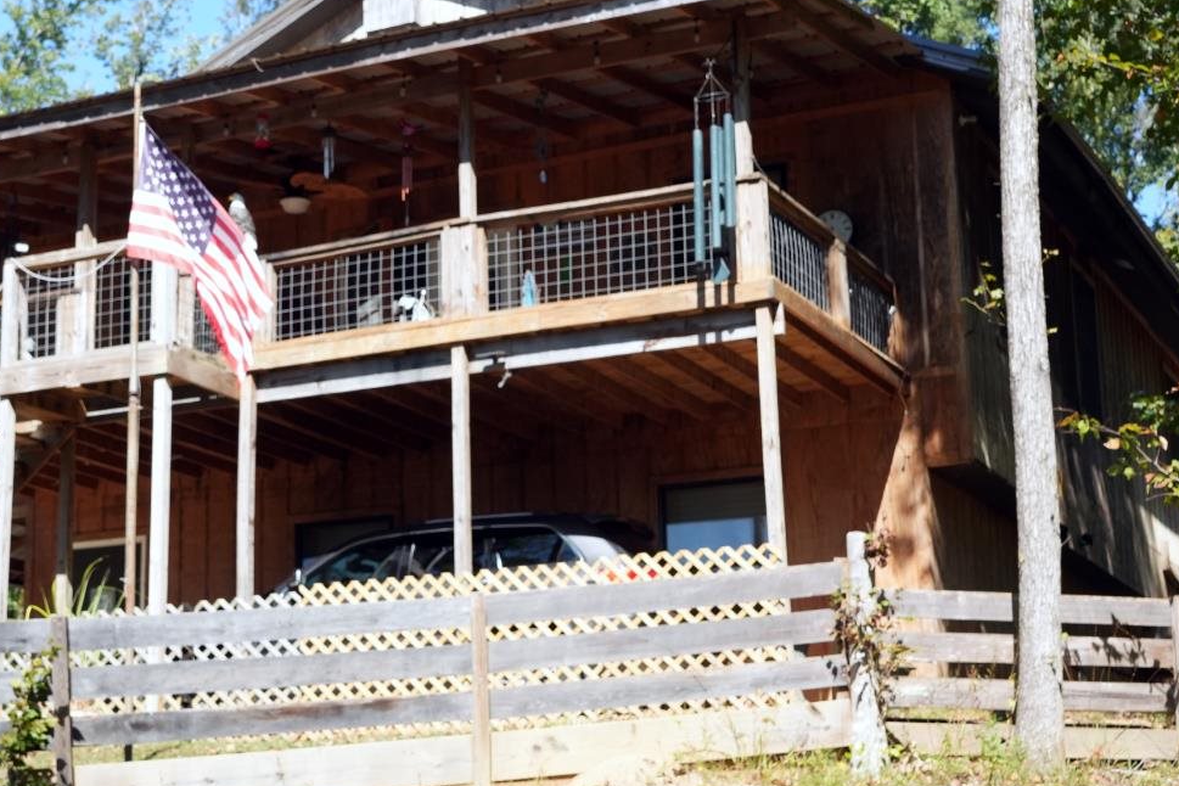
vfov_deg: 18.4
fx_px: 2423
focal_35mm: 74
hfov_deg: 27.1
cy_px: 442
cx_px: 333
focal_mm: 35
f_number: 6.3
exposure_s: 1/1000
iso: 640
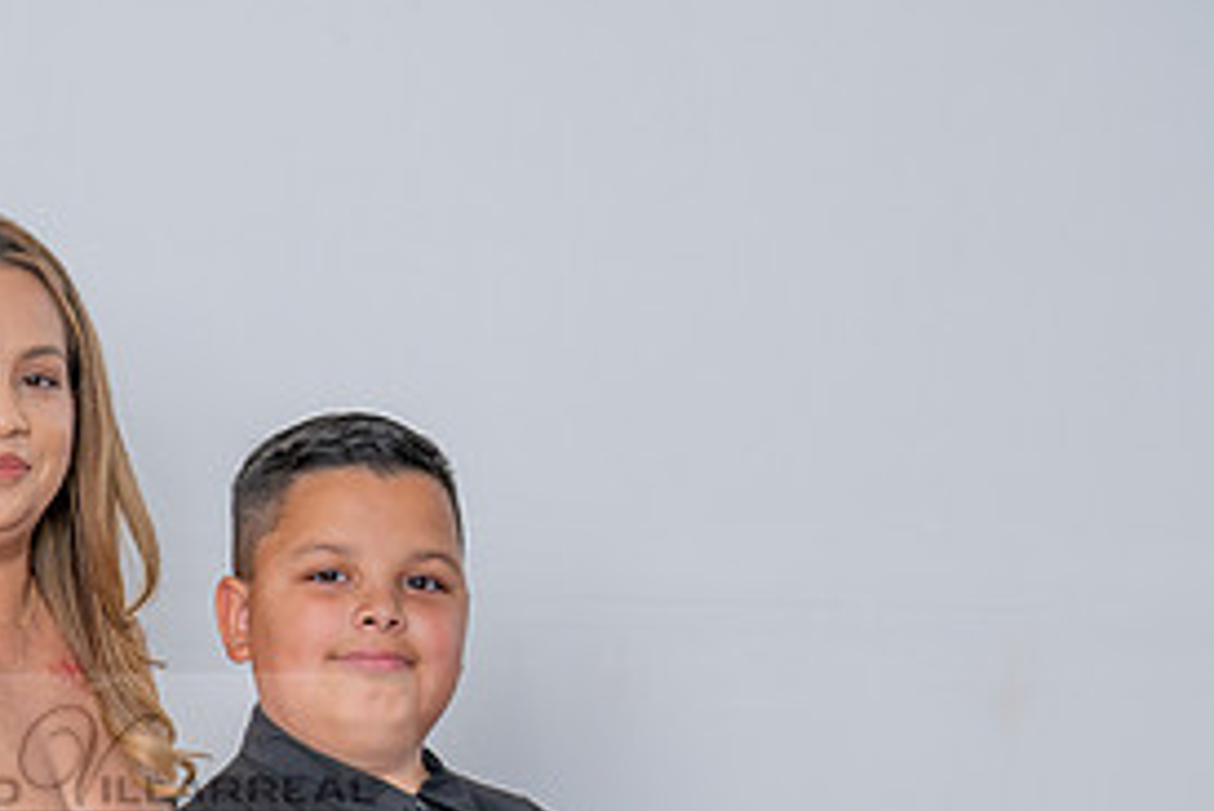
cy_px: 854
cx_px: 35
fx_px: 5027
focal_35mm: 149
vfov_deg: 9.1
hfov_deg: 13.6
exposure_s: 1/125
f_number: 5.6
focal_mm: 63
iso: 320
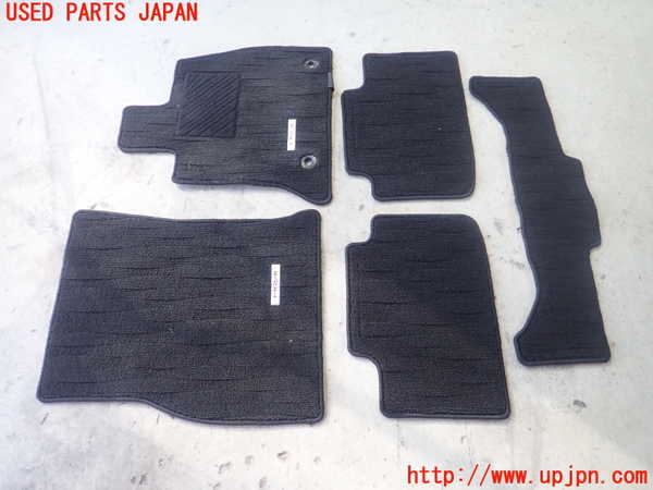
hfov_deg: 69.4
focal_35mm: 25
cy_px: 245
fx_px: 472
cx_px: 326
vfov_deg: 54.9
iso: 200
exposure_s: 1/50
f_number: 2
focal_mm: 4.5
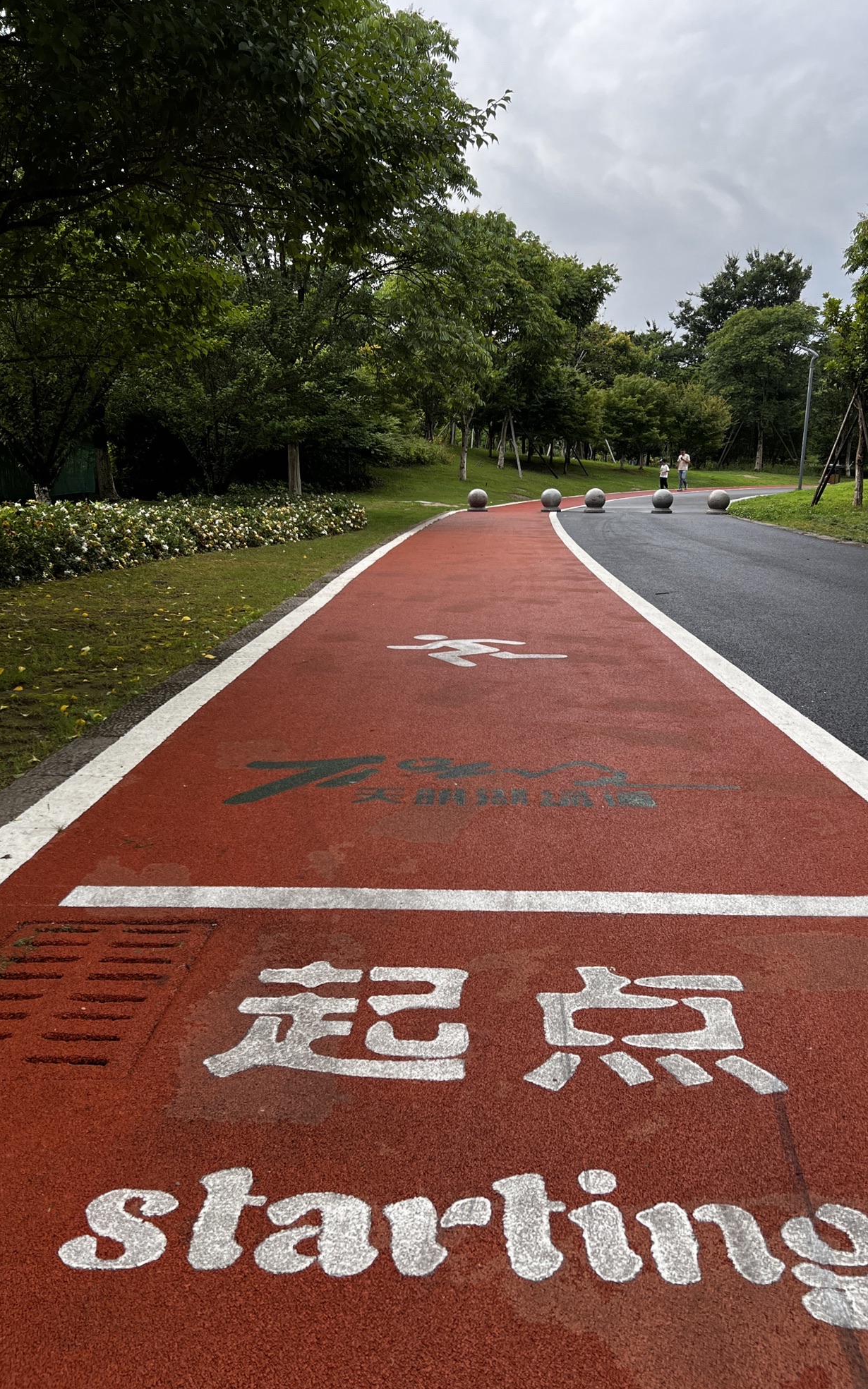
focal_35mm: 28
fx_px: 1060
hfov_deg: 44.5
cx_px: 460
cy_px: 688
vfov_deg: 66.5
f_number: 1.5
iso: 50
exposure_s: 1/1377
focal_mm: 5.7
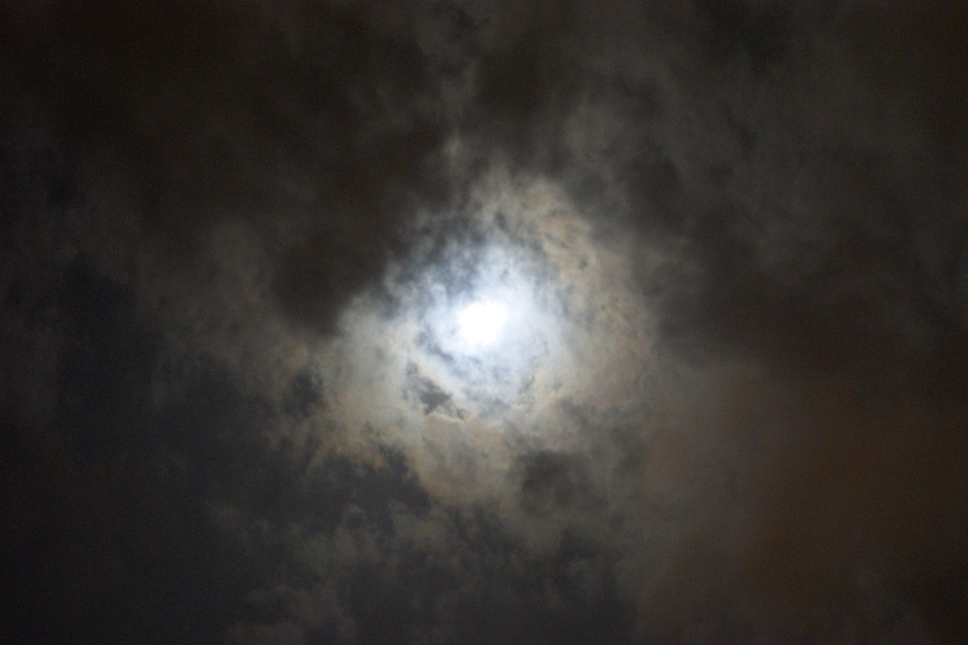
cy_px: 322
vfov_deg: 18.2
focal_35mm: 75
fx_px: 2015
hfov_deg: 27.0
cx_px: 484
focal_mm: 50
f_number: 1.7
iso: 800
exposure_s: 1/10
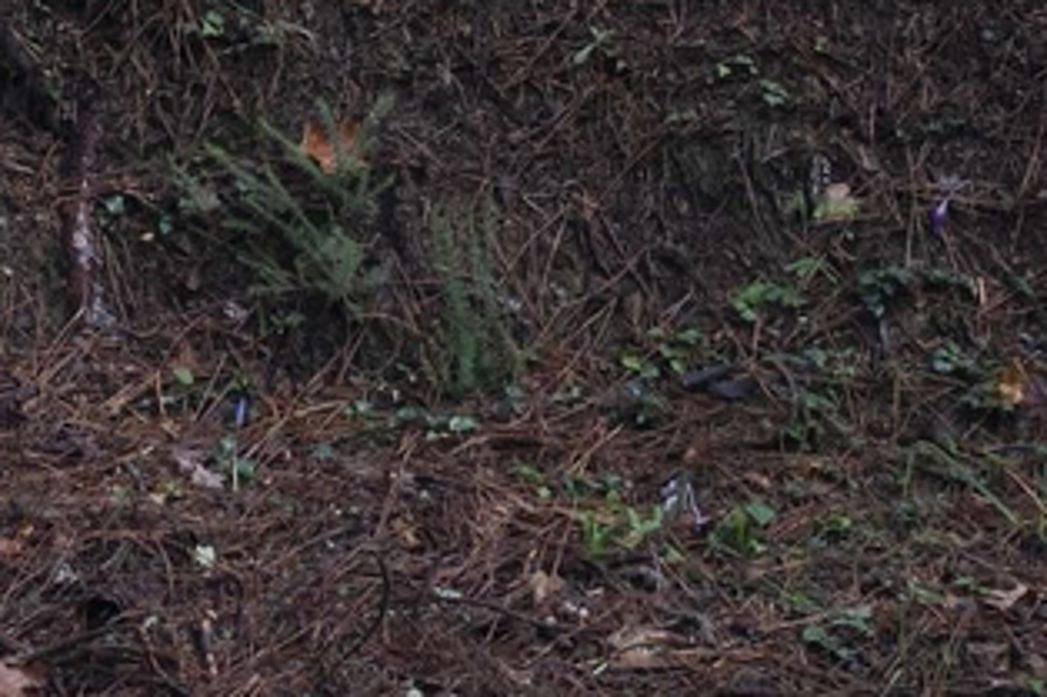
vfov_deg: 5.3
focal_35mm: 255
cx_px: -250
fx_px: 7412
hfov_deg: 8.0
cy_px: -709
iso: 1250
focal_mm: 50
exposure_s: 1/1000
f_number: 4
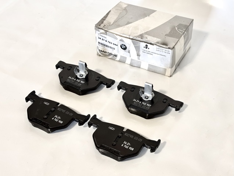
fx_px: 352
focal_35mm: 52
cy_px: 88
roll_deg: +1.1
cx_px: 117
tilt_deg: -42.1
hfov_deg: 36.8
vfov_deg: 28.1
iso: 80
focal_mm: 5.96
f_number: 1.6
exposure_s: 1/50
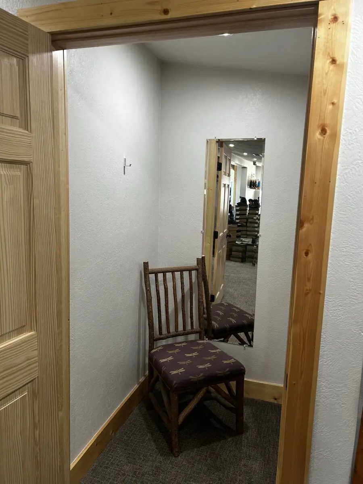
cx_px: 182
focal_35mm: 26
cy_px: 242
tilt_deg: -8.1
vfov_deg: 67.3
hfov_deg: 53.1
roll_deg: -2.0
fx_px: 364
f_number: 1.5
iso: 80
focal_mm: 5.7
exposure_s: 1/60
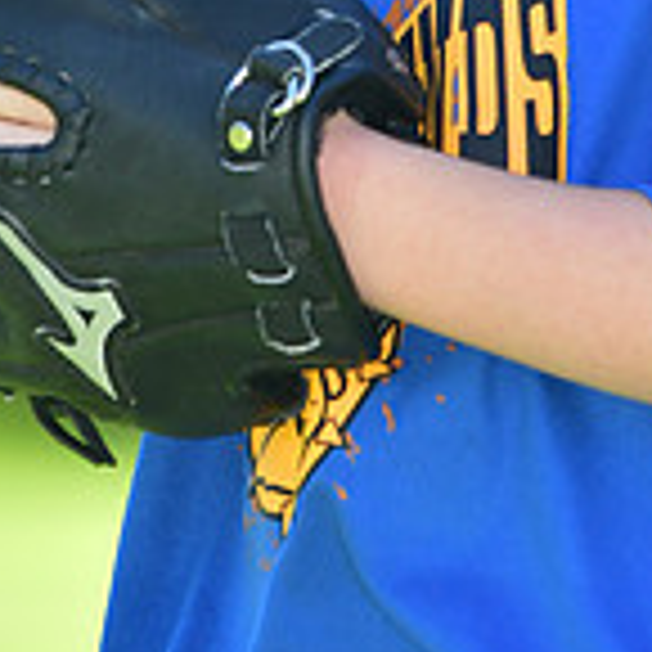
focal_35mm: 1017
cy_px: -427
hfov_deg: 1.7
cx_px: 295
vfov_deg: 1.7
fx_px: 21672
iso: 400
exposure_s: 1/500
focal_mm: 200
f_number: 6.3
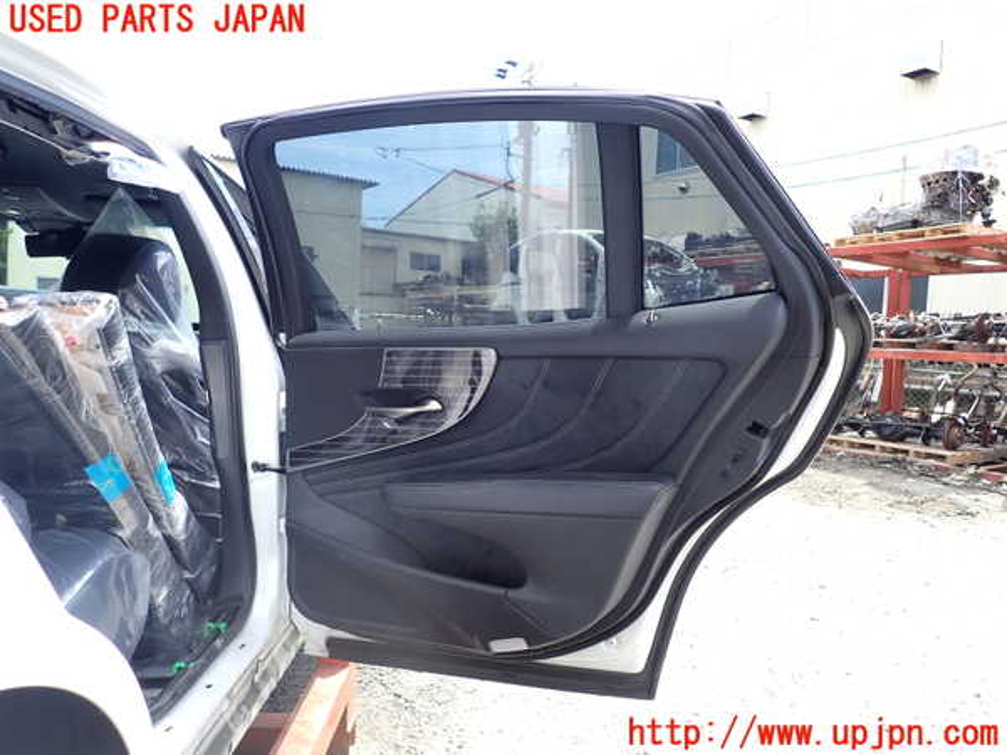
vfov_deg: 54.9
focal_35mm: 25
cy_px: 378
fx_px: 727
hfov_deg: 69.4
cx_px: 504
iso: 100
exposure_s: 1/250
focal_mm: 4.5
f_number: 2.8
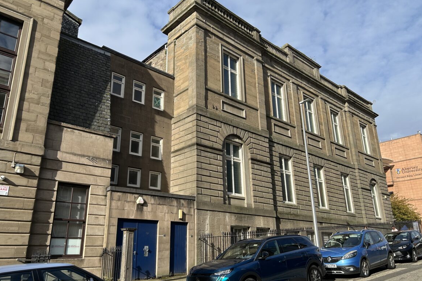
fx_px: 328
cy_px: 145
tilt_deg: +17.7
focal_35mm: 28
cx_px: 205
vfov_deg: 46.4
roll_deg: +1.5
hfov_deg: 65.5
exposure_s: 1/3165
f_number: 1.5
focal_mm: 5.7
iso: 50
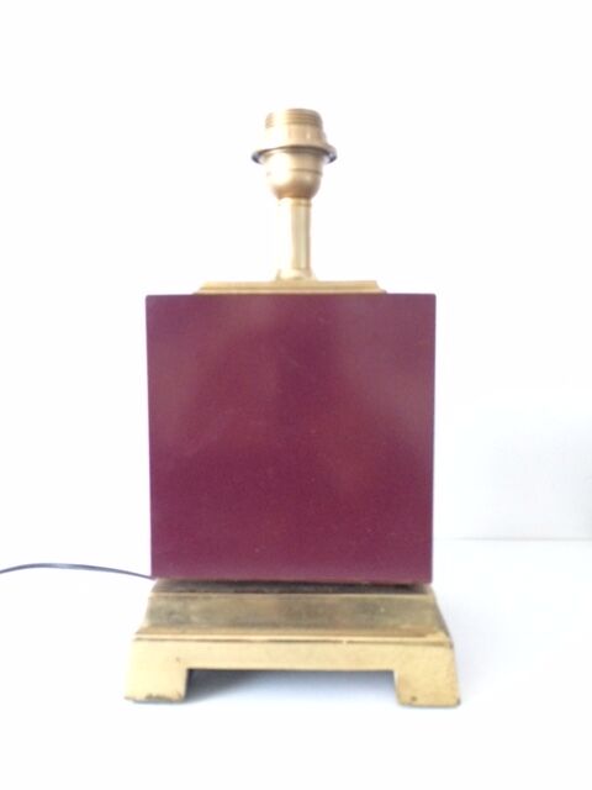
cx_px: 296
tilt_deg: -6.2
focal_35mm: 29
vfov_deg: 61.7
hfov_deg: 48.2
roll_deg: +2.1
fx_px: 661
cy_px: 395
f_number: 2.2
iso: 400
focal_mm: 4.15
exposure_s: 1/17
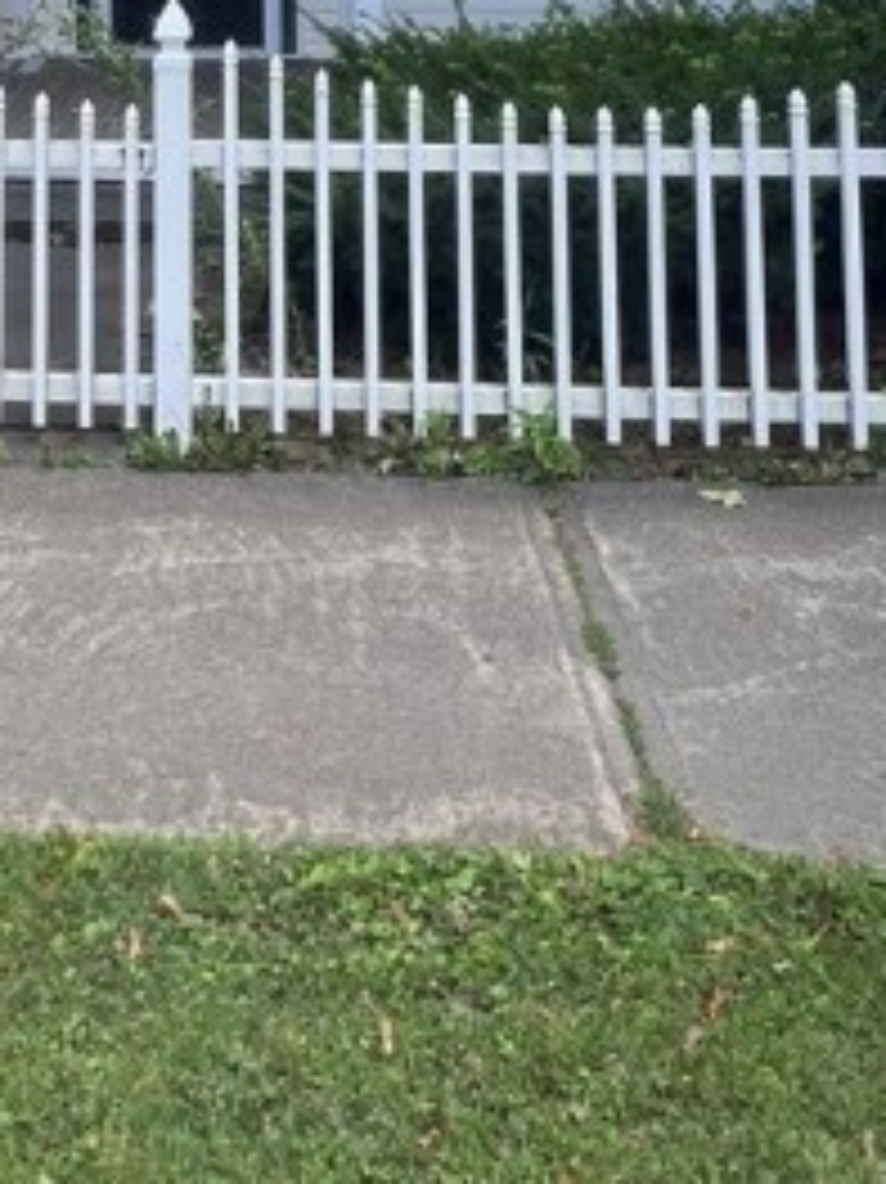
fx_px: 1298
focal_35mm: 38
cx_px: 184
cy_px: -234
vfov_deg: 37.3
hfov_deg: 36.5
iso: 32
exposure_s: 1/423
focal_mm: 1.57
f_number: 1.8
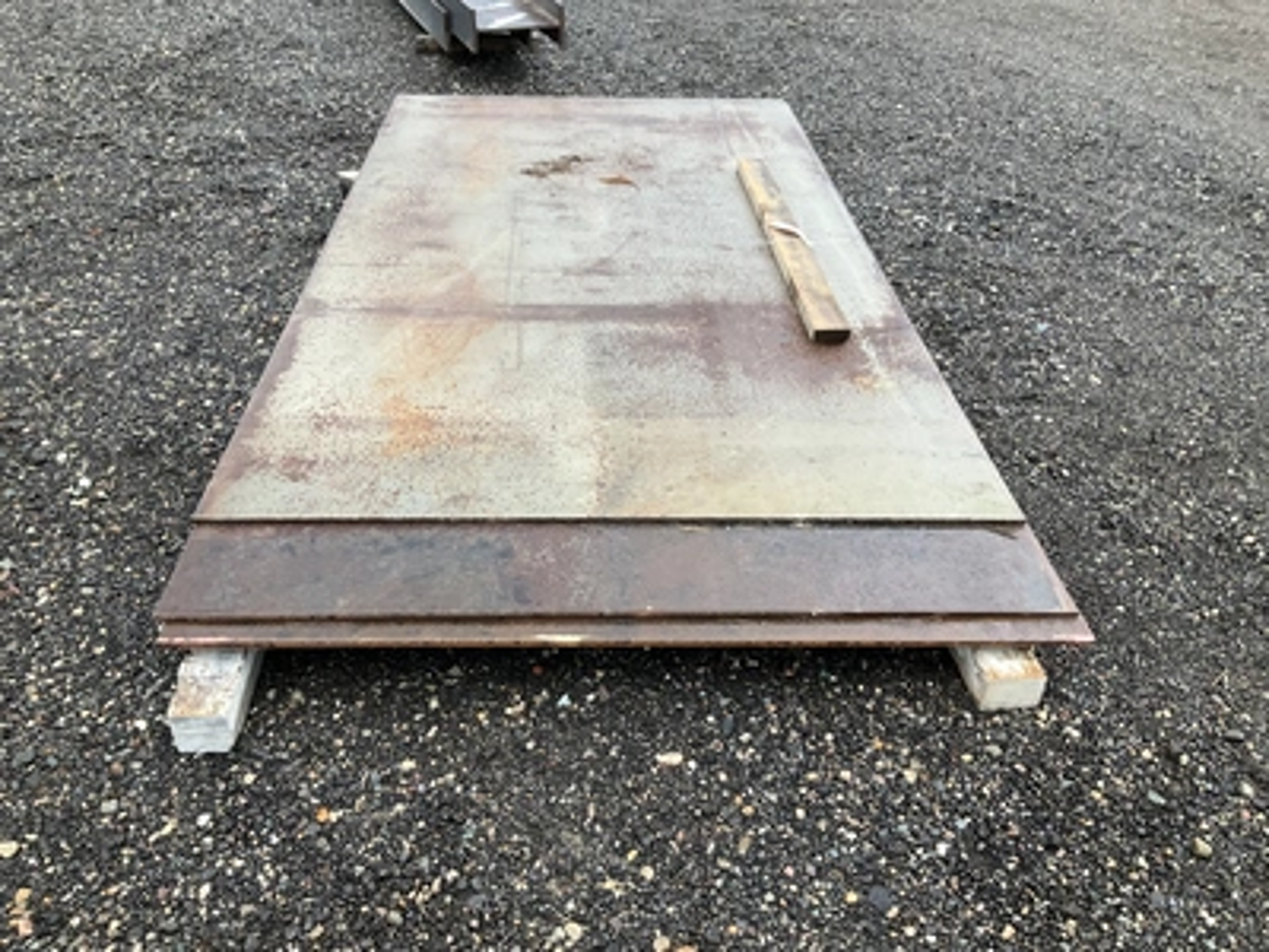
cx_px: 634
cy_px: 476
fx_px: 1063
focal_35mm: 29
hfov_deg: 61.7
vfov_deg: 48.2
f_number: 1.8
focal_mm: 3
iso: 16
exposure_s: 1/122
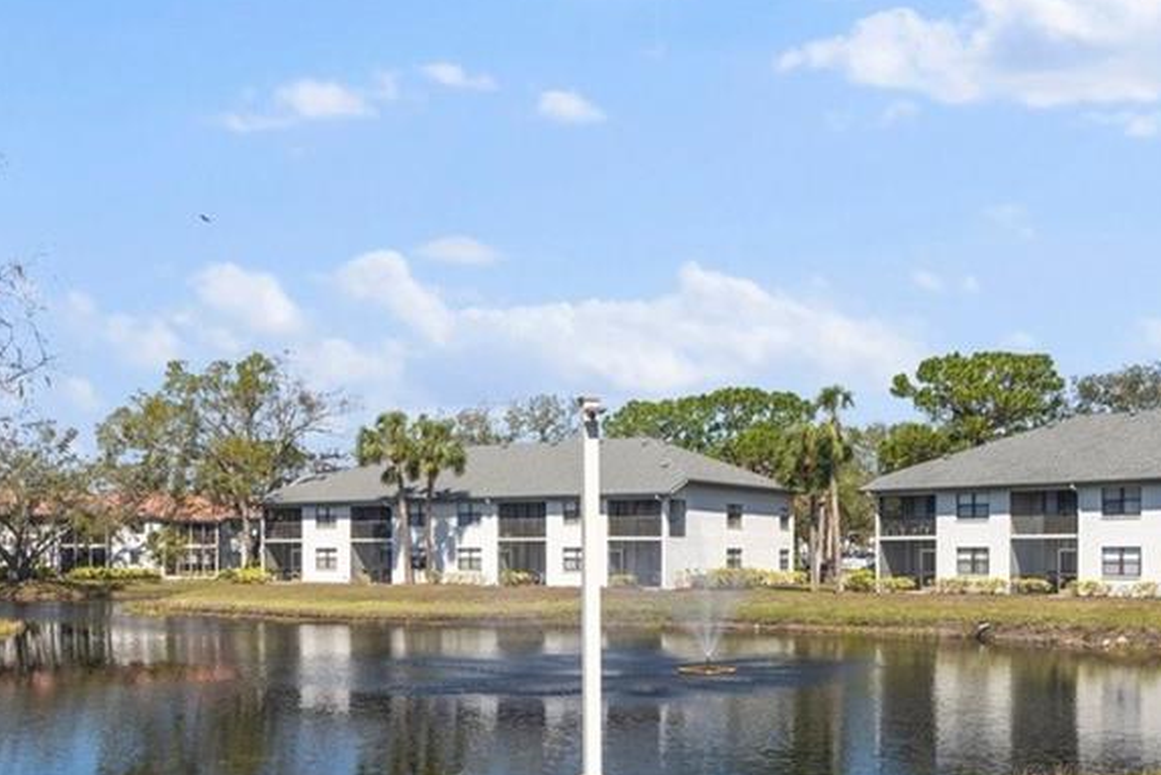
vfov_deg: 33.6
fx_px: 1258
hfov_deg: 49.0
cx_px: 736
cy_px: 579
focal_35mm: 39
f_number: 8
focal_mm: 14
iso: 100
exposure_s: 1/200
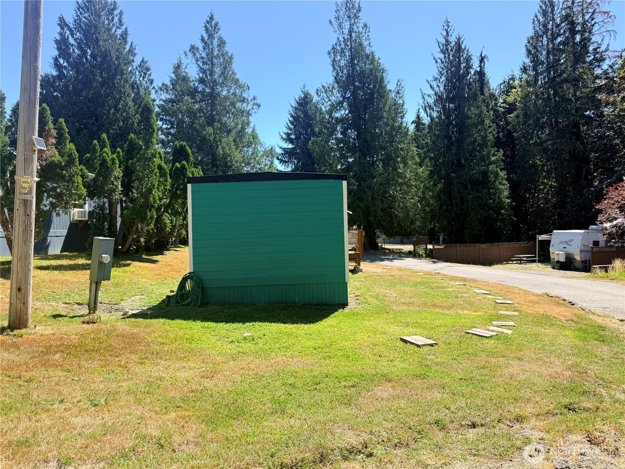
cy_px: 234
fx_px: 433
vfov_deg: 56.8
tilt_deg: -0.3
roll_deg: +0.9
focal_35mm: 24
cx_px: 312
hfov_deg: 71.6
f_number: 1.78
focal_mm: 6.76
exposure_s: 1/2000
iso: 80
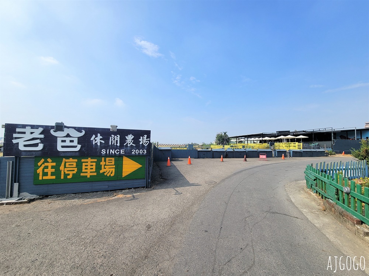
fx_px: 139
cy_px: 138
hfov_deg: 106.2
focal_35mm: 13
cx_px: 184
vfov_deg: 89.9
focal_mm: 2.2
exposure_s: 1/1936
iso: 50
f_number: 2.2
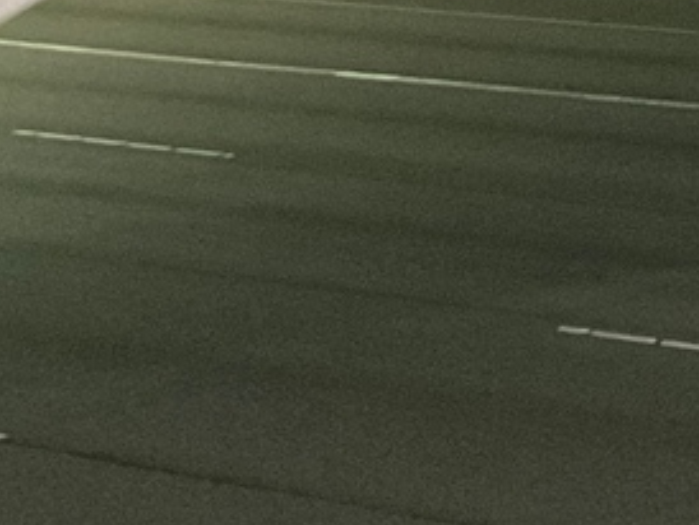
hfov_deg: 14.9
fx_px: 2567
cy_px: -275
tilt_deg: -8.3
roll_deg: +3.6
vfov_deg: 11.2
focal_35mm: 127
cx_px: 857
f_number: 1.8
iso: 500
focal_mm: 3
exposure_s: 1/30
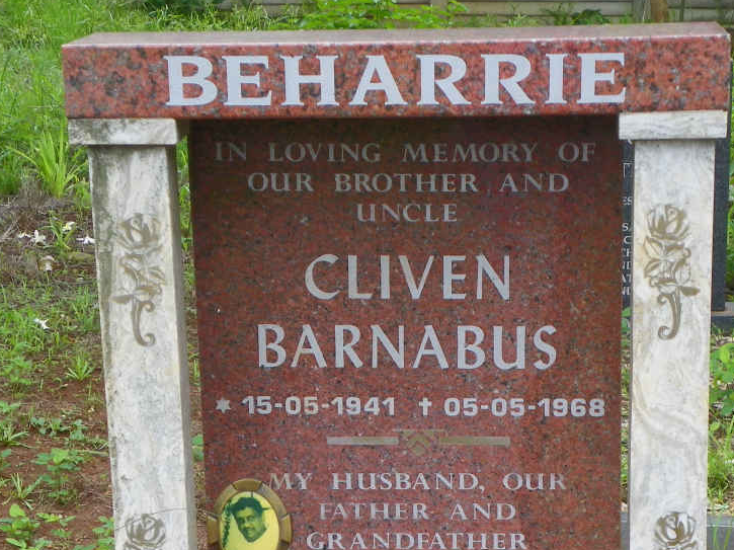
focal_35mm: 106
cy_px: 443
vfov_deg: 13.9
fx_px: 2247
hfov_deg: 18.6
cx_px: 408
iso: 64
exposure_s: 1/100
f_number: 3.5
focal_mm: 11.4
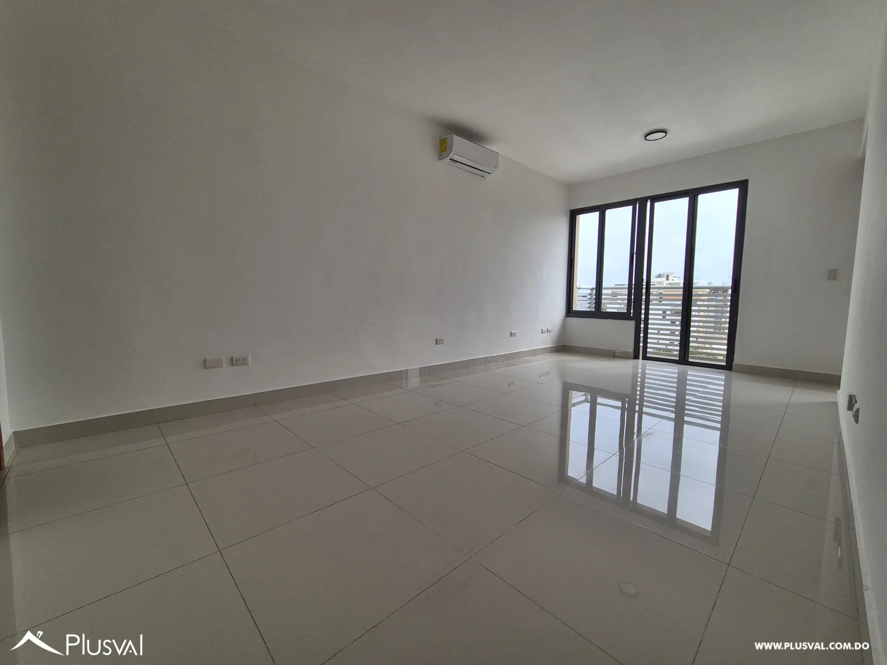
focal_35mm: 13
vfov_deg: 89.9
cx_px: 444
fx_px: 333
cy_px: 332
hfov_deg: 106.2
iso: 50
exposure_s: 1/528
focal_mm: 2.2
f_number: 2.2
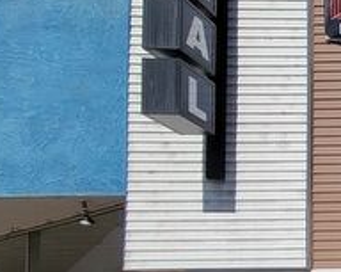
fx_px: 534
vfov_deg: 25.7
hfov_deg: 21.3
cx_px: 629
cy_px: 324
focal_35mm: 53
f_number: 2.2
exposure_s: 1/2140
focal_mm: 2.2
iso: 50
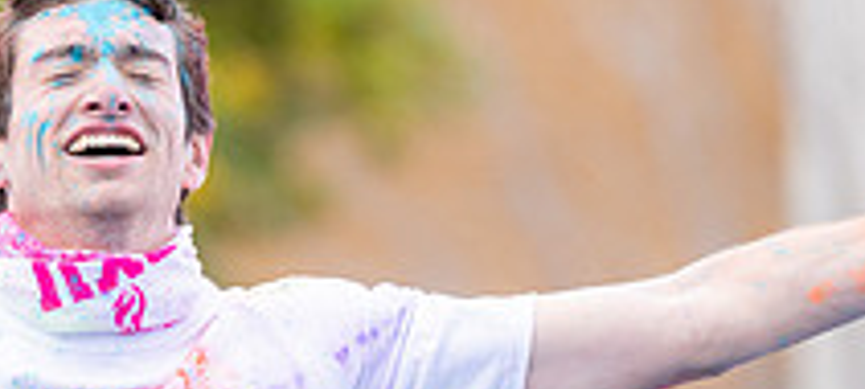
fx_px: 15588
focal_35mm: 711
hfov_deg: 3.2
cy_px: 292
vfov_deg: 1.4
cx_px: -127
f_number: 4
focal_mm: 200
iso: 500
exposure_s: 1/640
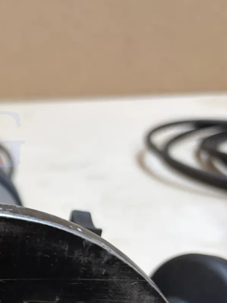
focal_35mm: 62
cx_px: -29
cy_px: 328
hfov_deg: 22.2
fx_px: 542
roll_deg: +4.8
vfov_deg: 28.5
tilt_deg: -34.2
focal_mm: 5.96
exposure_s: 1/60
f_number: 1.6
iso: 200
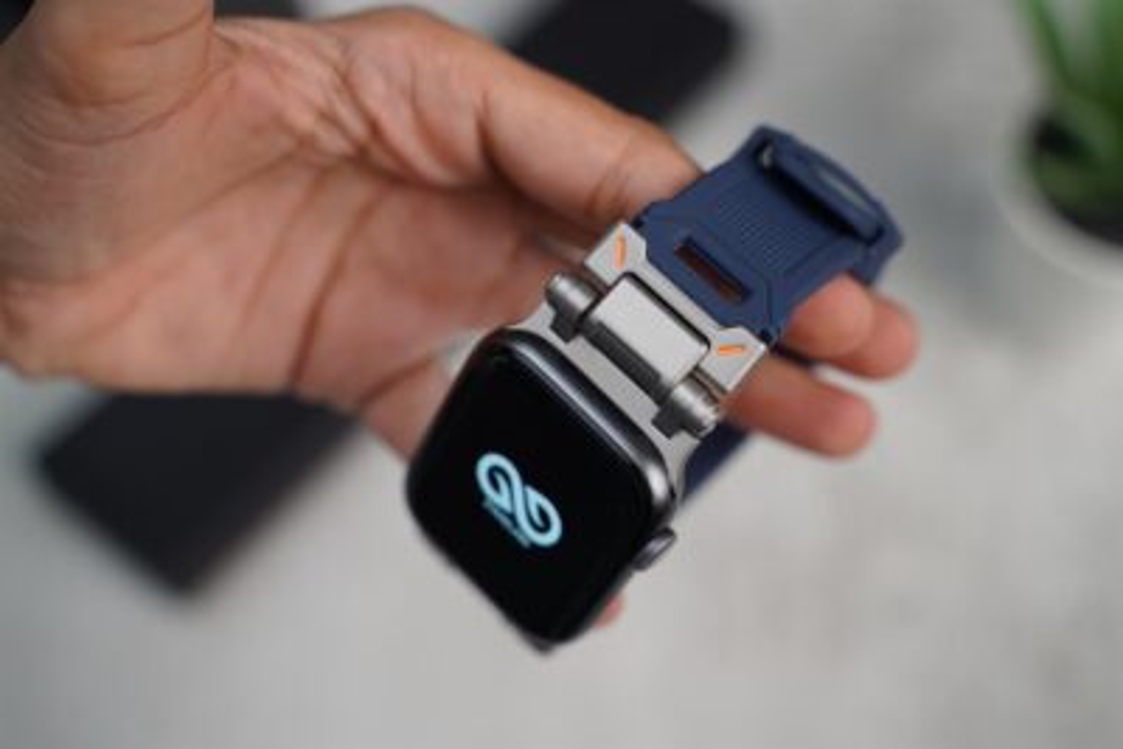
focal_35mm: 56
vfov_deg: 24.2
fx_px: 1747
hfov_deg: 35.6
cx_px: 562
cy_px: 374
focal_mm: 56
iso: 640
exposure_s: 1/60
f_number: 4
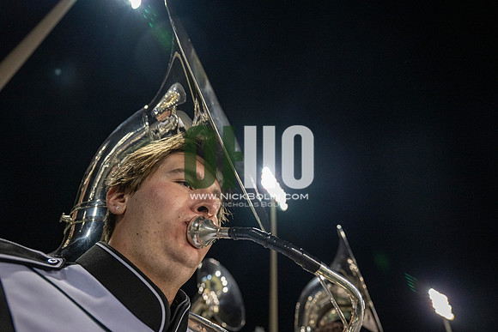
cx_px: 249
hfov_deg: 73.7
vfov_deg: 53.2
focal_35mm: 24
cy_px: 166
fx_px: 332
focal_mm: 24
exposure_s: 1/500
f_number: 3.2
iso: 2000
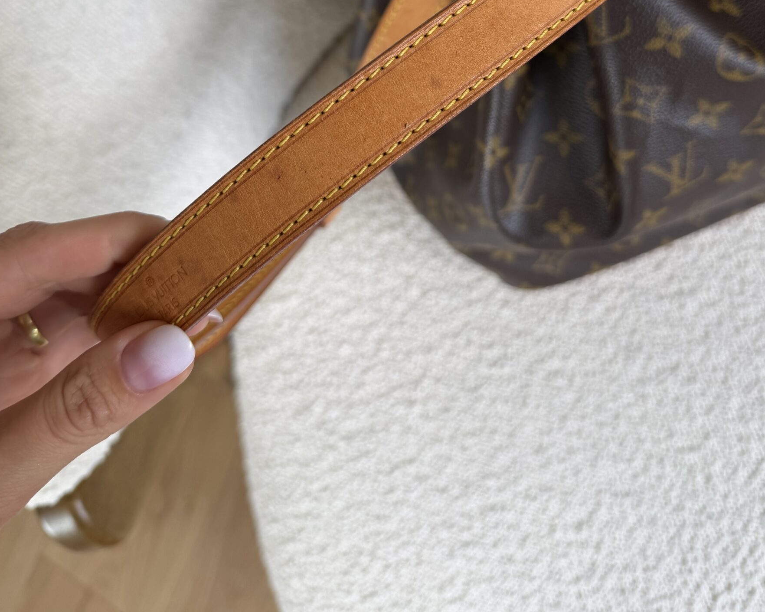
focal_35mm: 34
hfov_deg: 52.8
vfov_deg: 40.6
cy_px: 81
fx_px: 770
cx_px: 406
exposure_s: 1/121
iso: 64
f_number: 1.78
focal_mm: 6.76
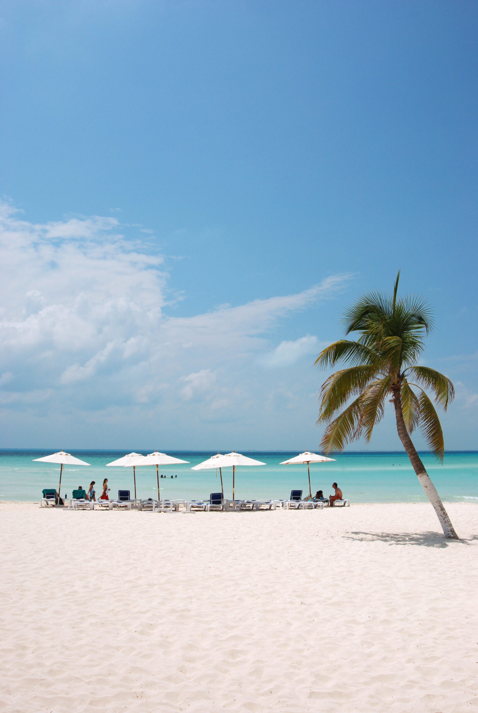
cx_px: 239
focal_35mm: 36
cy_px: 356
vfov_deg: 53.1
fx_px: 715
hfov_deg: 37.0
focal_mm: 24
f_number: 8
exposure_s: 1/400
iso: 200
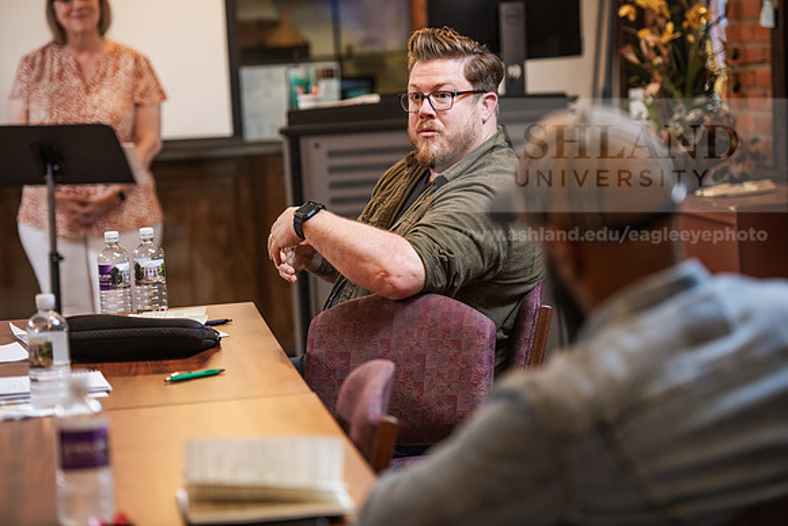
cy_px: 263
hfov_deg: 17.1
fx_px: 2627
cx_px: 394
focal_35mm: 120
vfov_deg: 11.4
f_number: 2.8
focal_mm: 120
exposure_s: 1/160
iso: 800
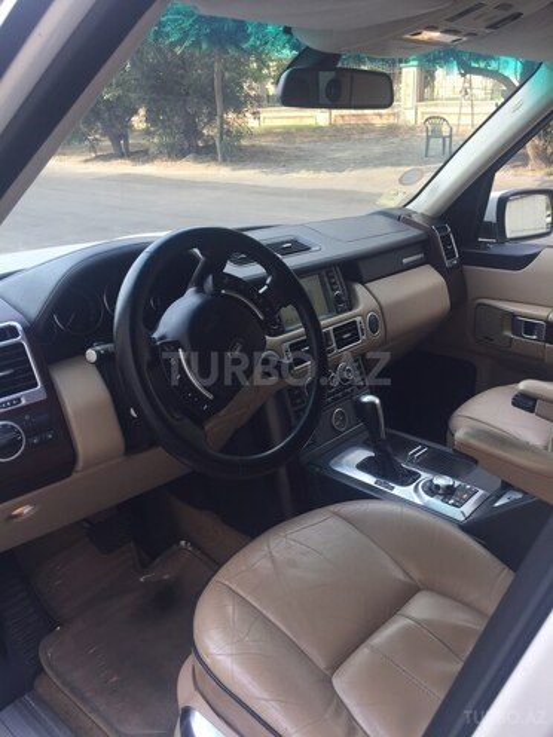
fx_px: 618
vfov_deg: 61.7
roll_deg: +4.1
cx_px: 276
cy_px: 368
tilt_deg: -24.0
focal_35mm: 29
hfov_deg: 48.2
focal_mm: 4.15
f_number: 2.2
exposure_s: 1/265
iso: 32
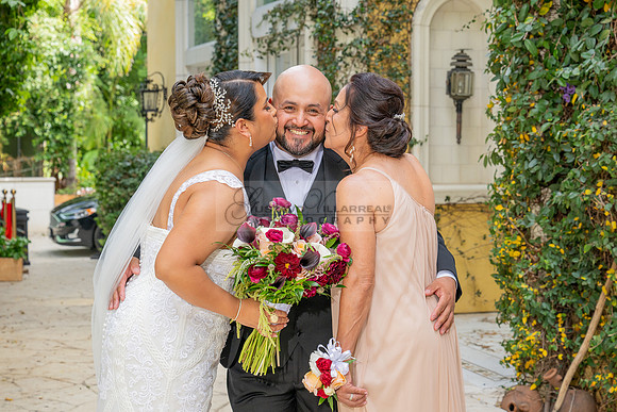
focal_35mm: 70
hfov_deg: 28.8
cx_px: 308
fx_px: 1200
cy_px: 206
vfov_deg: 19.5
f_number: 6.3
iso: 200
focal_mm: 70
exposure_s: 1/200
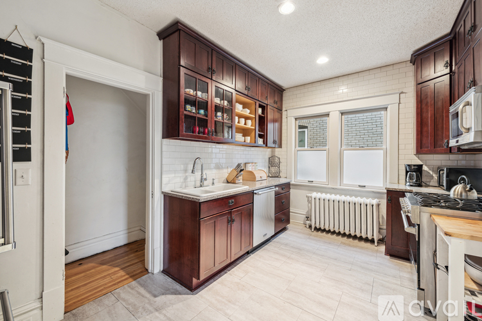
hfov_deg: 104.3
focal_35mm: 14
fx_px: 187
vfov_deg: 81.2
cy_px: 160
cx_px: 241
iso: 100
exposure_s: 1.6
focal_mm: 14
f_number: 8
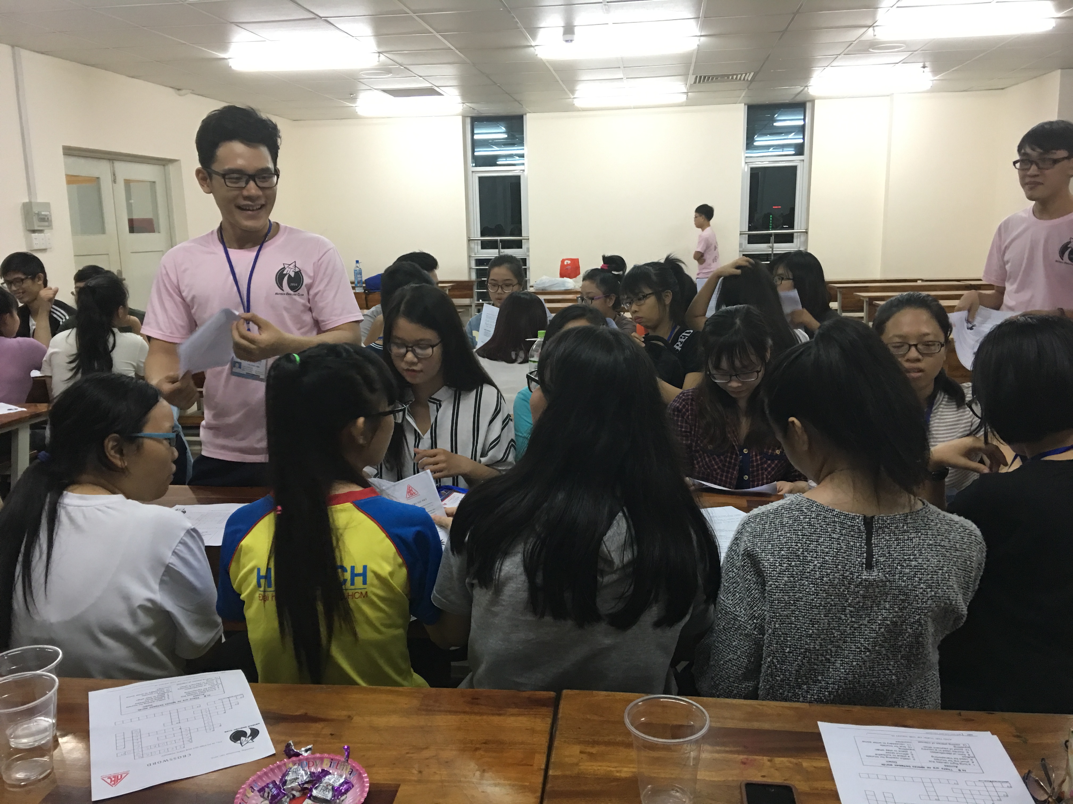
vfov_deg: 48.2
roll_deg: +0.7
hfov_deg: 61.7
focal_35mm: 29
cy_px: 402
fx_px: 899
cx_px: 536
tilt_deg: -10.1
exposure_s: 1/17
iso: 80
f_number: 2.2
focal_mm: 4.15
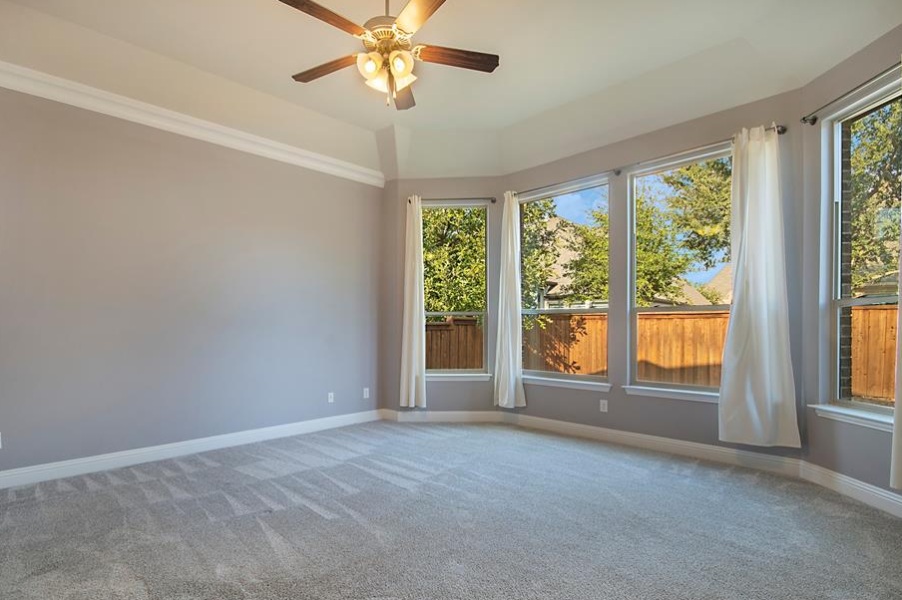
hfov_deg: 93.2
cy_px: 331
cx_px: 432
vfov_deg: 70.2
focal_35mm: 17
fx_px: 426
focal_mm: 10
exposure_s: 1/8
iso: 100
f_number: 8
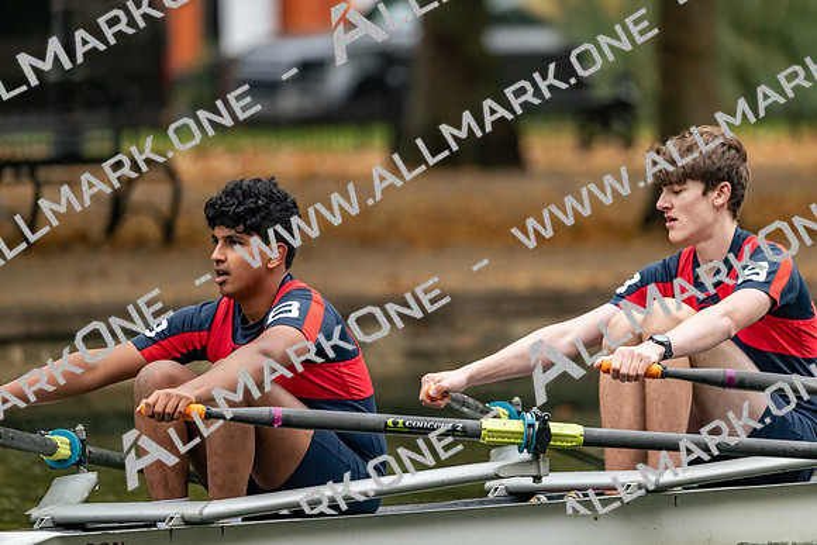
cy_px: 272
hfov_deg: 5.2
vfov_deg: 3.4
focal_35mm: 400
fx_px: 9079
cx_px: 408
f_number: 4.5
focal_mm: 400
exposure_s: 1/2500
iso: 2800
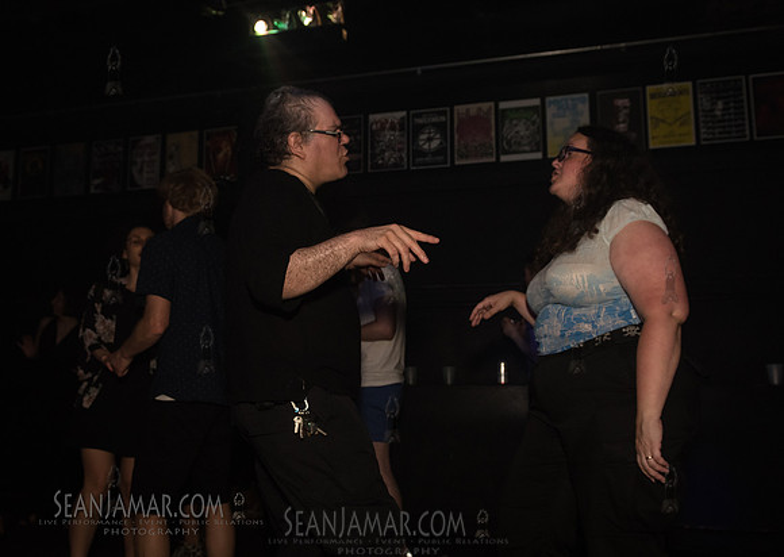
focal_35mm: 32
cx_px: 370
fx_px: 714
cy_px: 299
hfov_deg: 57.5
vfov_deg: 42.6
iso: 2000
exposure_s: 1/250
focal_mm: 24
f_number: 3.5
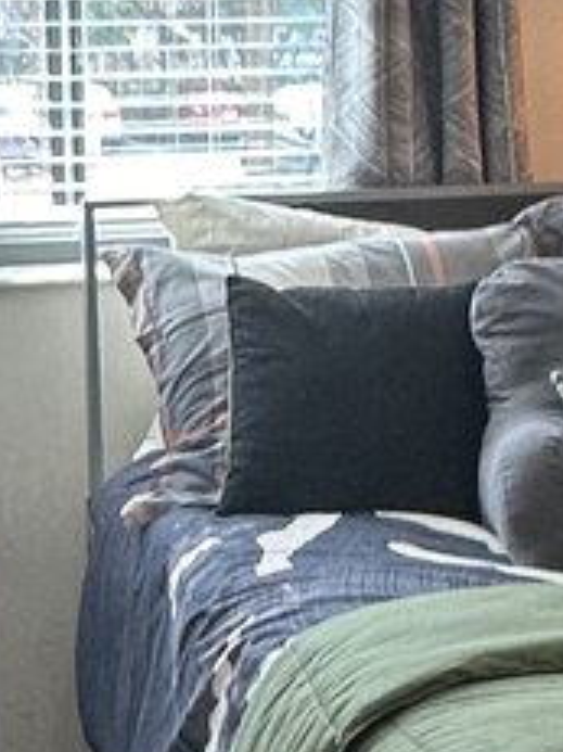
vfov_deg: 20.2
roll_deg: +1.8
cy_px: 326
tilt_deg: -5.2
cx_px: 150
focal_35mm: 97
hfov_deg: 15.2
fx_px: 2105
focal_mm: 2.22
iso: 125
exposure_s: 1/120
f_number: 2.2
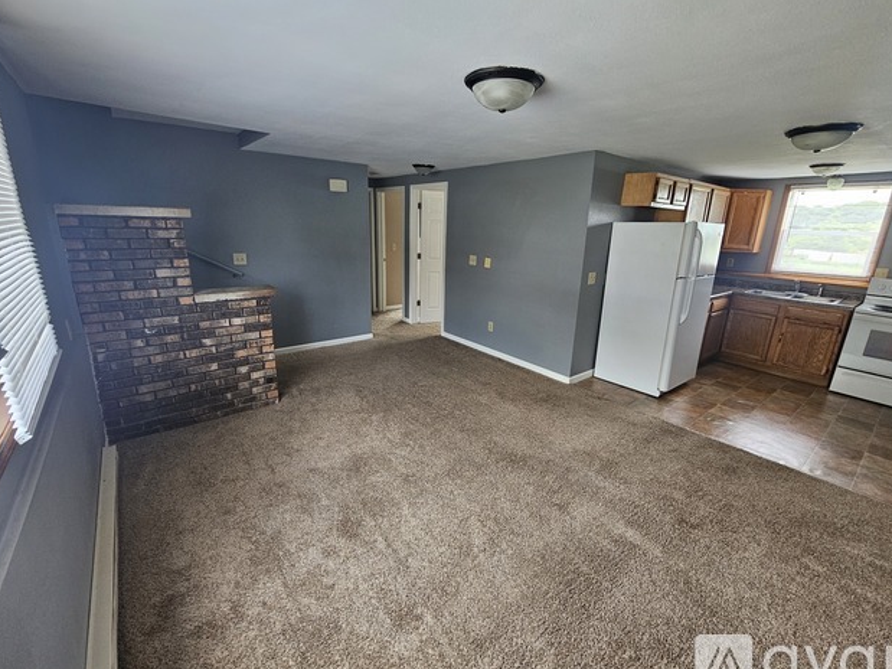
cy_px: 332
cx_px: 447
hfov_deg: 102.1
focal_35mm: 14
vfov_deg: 85.7
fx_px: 361
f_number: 2.2
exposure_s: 1/77.4
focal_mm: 2.2
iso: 250
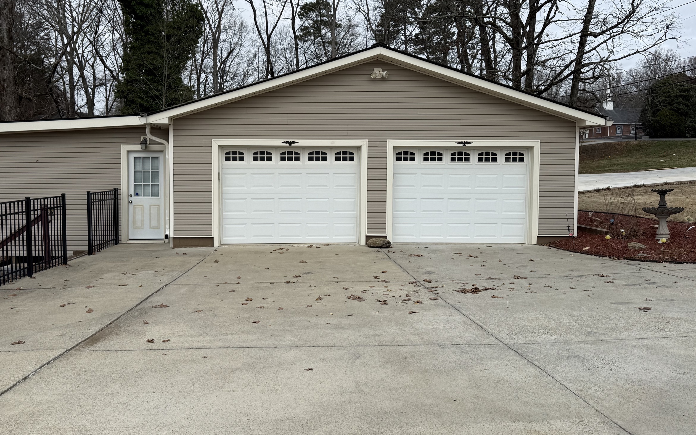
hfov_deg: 61.1
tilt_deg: -3.4
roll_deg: -0.1
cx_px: 315
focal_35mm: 31
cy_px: 198
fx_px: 588
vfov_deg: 40.6
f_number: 1.78
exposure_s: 1/4405
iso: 80
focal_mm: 6.76
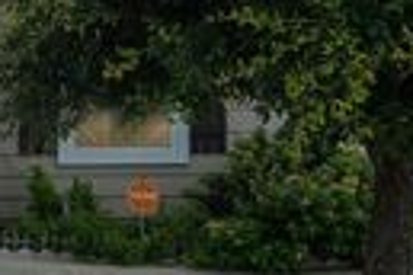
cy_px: -136
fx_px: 1113
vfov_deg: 13.3
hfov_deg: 18.6
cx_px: -205
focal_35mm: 97
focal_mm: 25
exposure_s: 1/500
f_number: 8
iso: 400
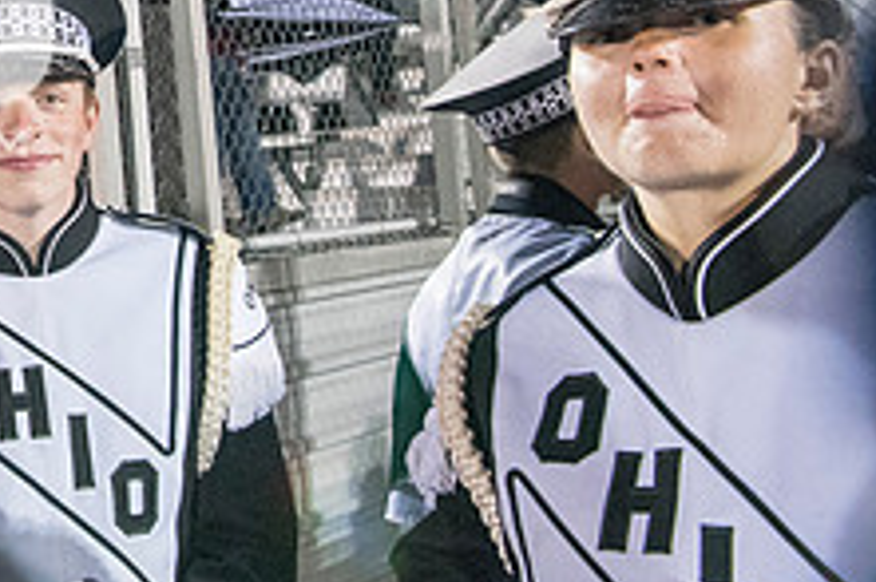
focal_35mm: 63
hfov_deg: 27.1
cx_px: -246
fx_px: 1532
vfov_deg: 20.8
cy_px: 2
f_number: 5.6
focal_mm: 24
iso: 5000
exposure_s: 1/200
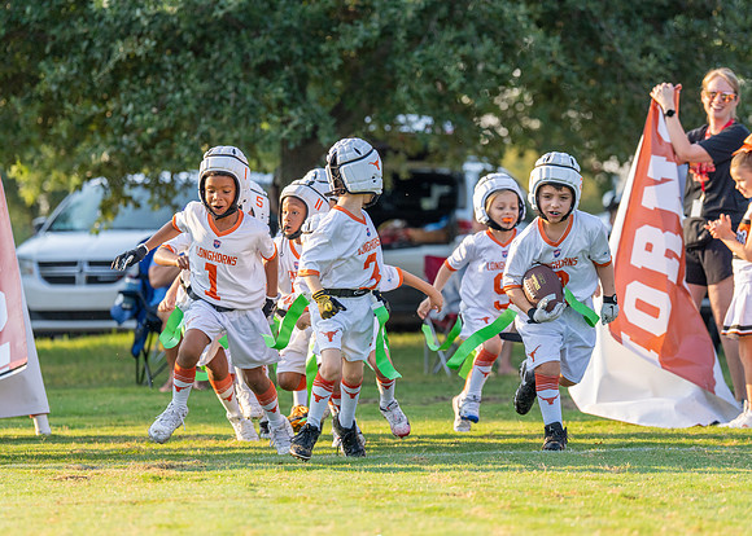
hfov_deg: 12.1
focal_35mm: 167
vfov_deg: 8.6
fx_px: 3560
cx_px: 400
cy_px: 275
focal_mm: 126
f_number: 2.8
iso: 400
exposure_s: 1/2000
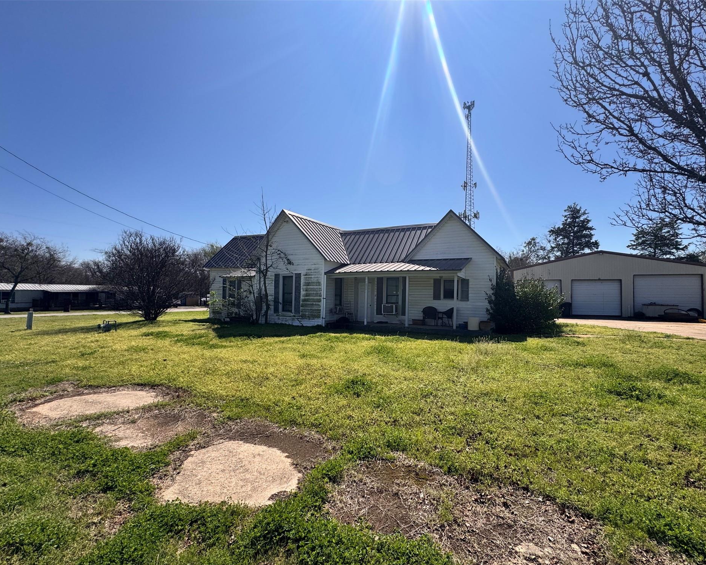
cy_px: 290
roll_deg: -1.1
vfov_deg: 84.0
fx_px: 313
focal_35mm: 15
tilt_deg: +0.7
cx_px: 378
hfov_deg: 96.6
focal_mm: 2.22
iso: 50
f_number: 2.2
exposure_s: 1/2674
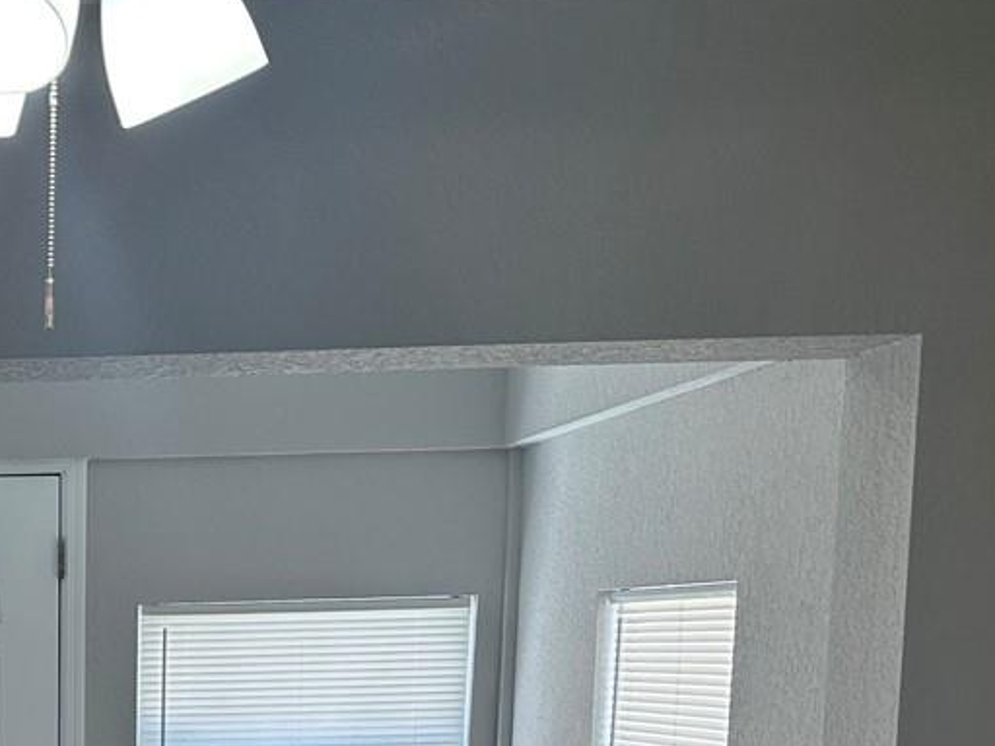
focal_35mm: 75
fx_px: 2156
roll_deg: -0.2
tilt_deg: -9.8
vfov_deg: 18.0
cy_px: 1030
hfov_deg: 24.1
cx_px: -132
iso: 80
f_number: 1.78
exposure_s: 1/161
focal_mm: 6.86
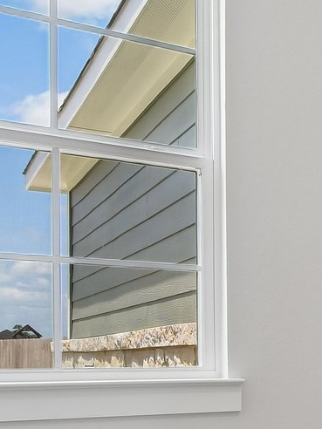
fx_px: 744
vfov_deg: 31.8
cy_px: 302
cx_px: 654
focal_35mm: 60
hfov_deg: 17.3
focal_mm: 10
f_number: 8
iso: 400
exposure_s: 1/80
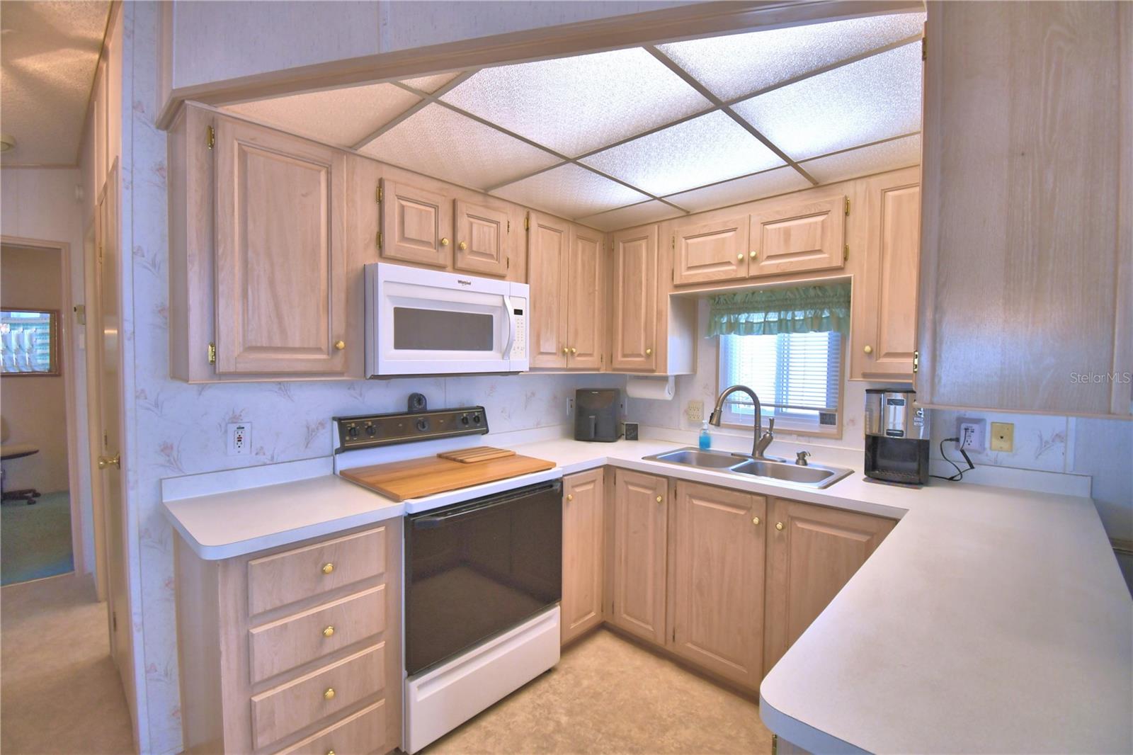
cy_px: 378
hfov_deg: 100.4
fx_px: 472
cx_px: 566
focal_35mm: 15
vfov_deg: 77.3
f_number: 4.5
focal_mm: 10
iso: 250
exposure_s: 1/125
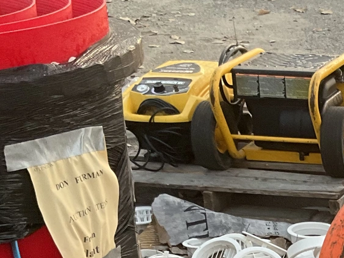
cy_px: 413
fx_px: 1023
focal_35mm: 103
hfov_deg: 17.8
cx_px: 450
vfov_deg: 13.4
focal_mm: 3
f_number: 1.8
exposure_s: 1/120
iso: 64
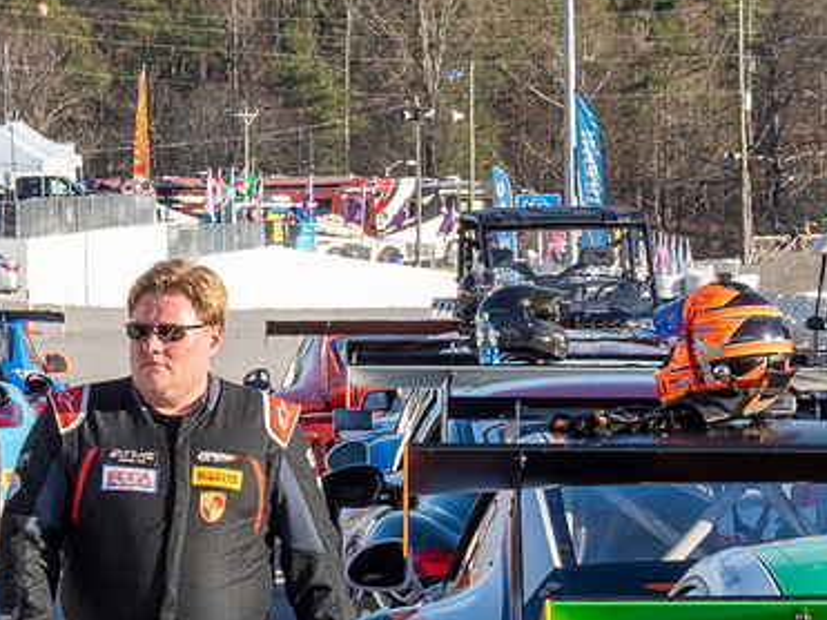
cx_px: 230
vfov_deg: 4.7
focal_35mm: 313
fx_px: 7475
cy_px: 378
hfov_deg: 6.3
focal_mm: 100
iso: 500
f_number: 22
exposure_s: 1/60
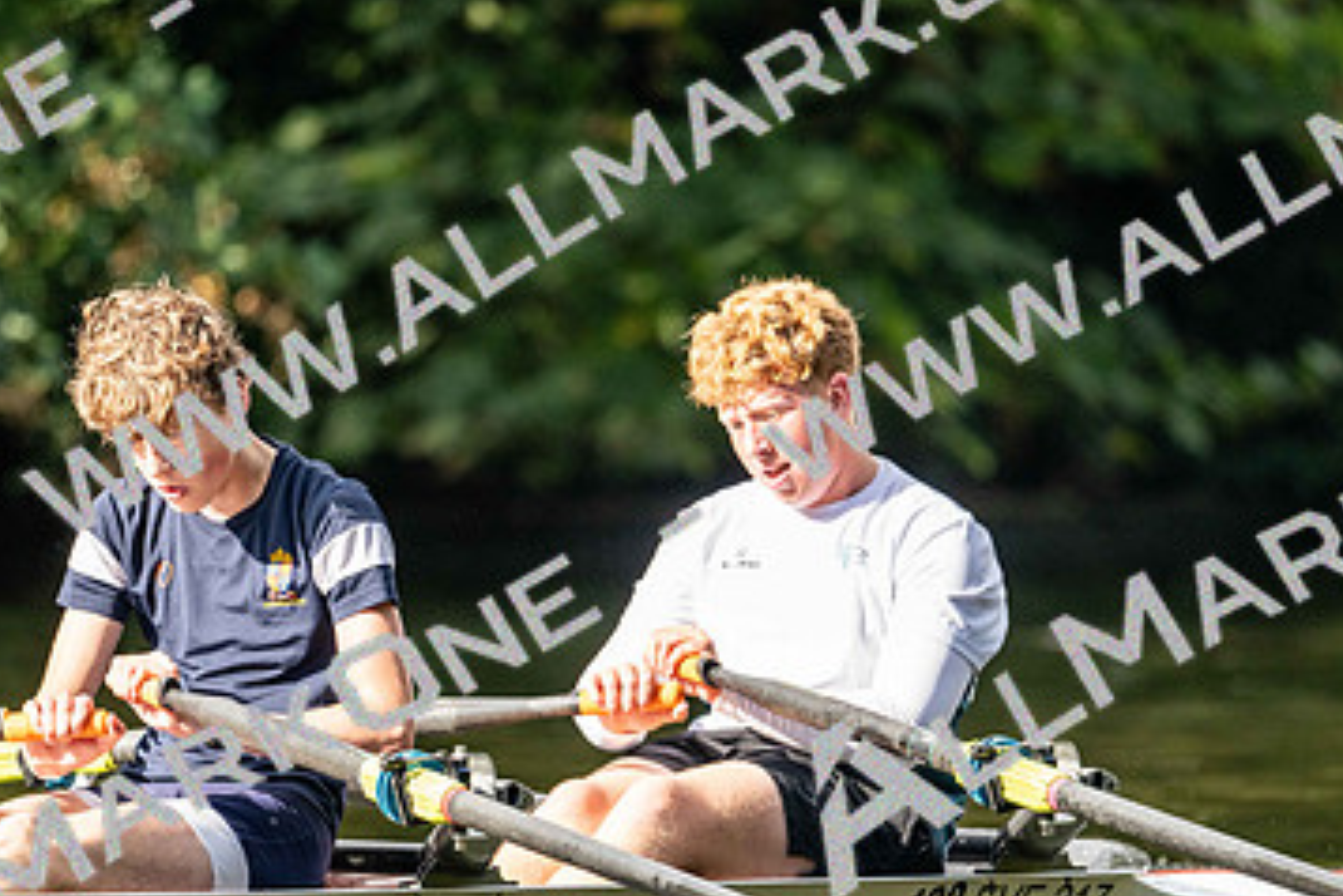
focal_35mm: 650
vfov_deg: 2.1
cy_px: 544
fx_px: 24247
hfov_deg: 3.2
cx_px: 489
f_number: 4.5
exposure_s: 1/2500
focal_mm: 400
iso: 1000
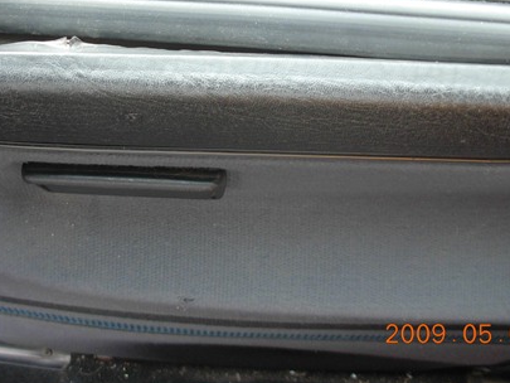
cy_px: 94
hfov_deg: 31.9
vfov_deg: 24.2
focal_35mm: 60
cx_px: 169
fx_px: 884
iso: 112
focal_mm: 6.3
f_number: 2.9
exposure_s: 1/32
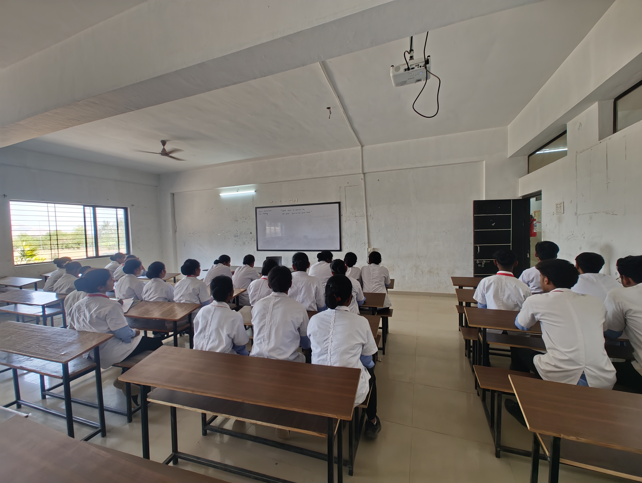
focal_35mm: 14
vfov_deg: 85.8
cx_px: 321
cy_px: 242
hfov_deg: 102.0
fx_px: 260
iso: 152
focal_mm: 2.15
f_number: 2.2
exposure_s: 1/50
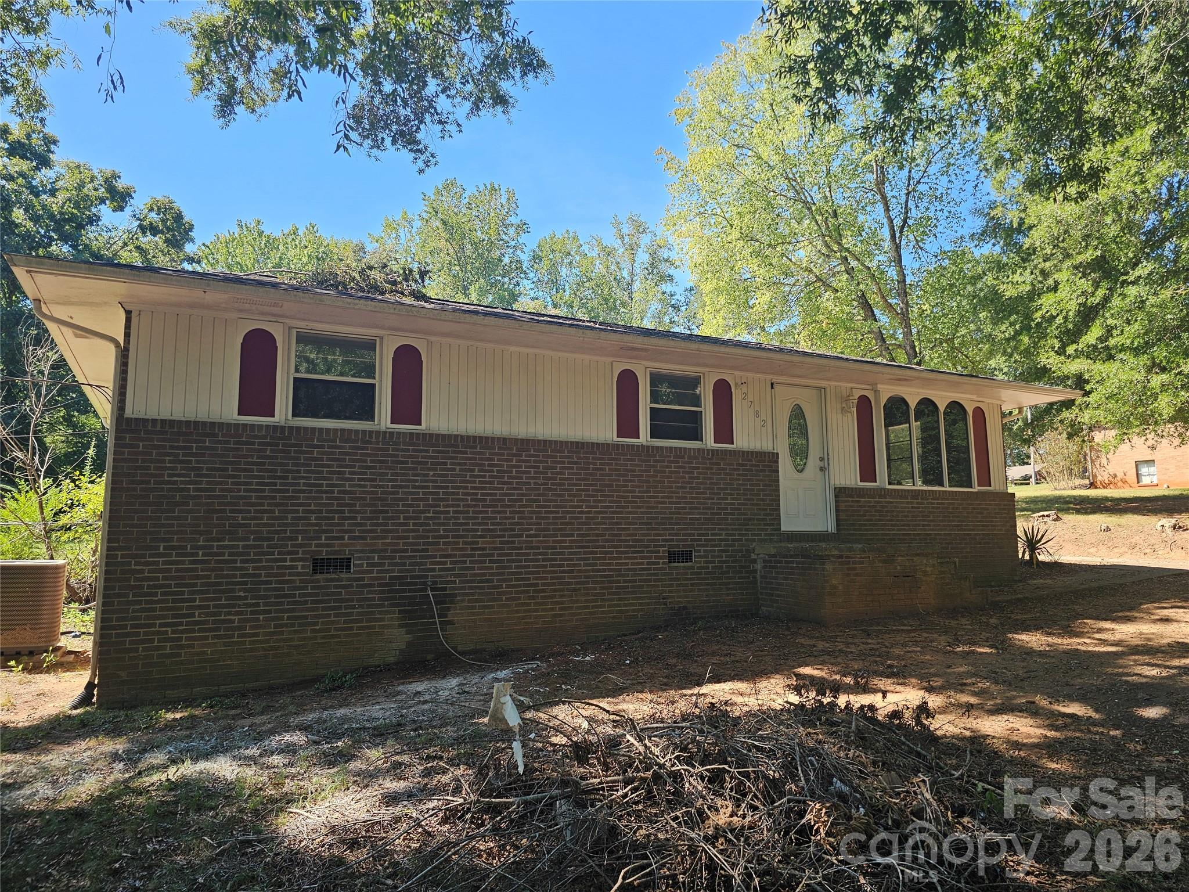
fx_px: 790
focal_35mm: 23
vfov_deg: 58.9
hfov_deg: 73.9
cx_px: 594
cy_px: 446
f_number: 1.7
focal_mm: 6.3
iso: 12
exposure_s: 1/180
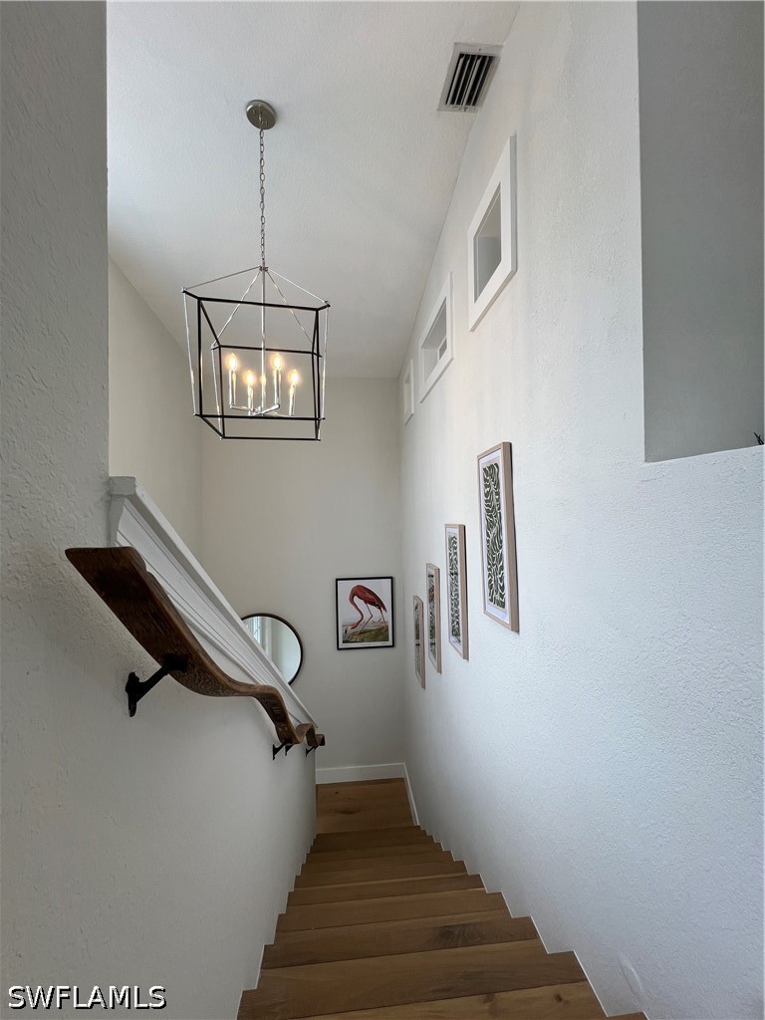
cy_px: 510
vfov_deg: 106.2
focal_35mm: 13
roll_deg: +1.0
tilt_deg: +1.0
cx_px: 382
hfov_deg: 89.9
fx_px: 383
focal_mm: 1.57
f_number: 1.8
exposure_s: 1/120
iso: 50
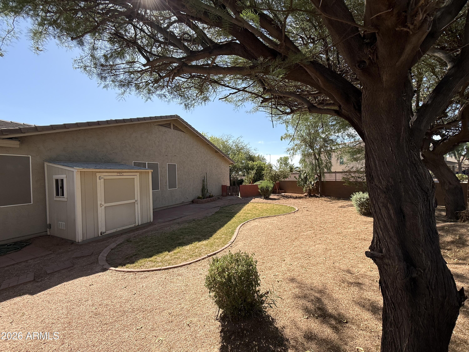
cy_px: 176
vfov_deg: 85.7
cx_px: 234
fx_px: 190
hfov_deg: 102.1
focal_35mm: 14
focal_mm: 2.22
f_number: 2.2
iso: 50
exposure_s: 1/1613
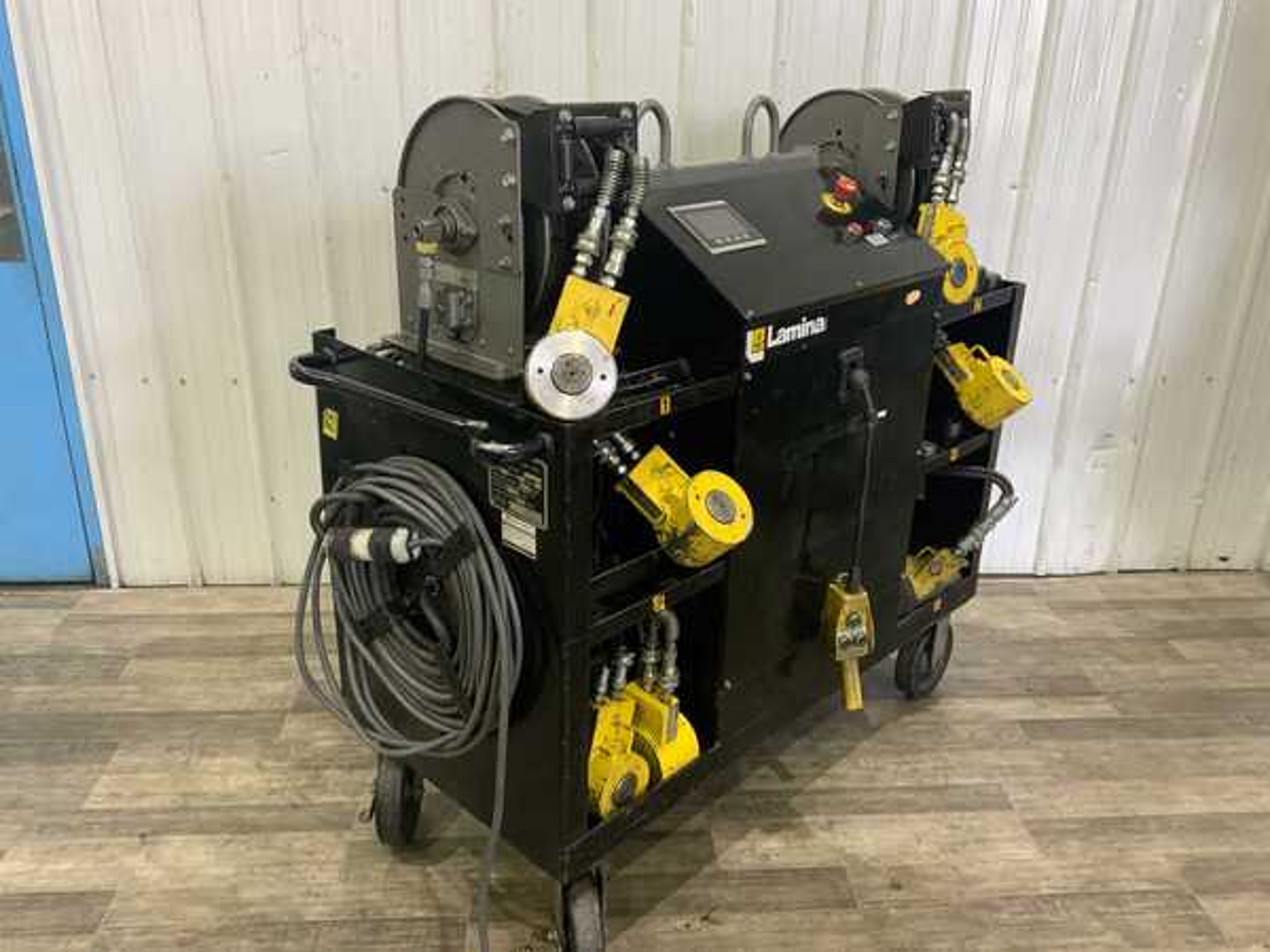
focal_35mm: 29
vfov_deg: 48.2
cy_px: 476
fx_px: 1064
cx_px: 635
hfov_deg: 61.7
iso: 125
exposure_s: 1/60
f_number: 1.8
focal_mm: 3
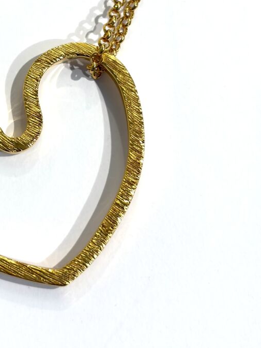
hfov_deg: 15.5
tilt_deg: -77.0
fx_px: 955
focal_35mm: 95
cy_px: 101
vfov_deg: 20.5
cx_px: 48
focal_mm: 5.96
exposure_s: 1/50
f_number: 1.6
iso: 40
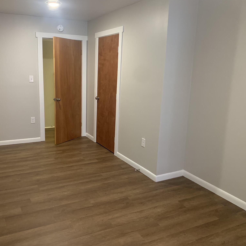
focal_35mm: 31
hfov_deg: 52.3
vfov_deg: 52.5
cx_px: 103
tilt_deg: -12.7
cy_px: 123
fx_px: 249
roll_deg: -1.1
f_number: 1.8
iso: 400
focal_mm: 4.25
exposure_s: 1/60
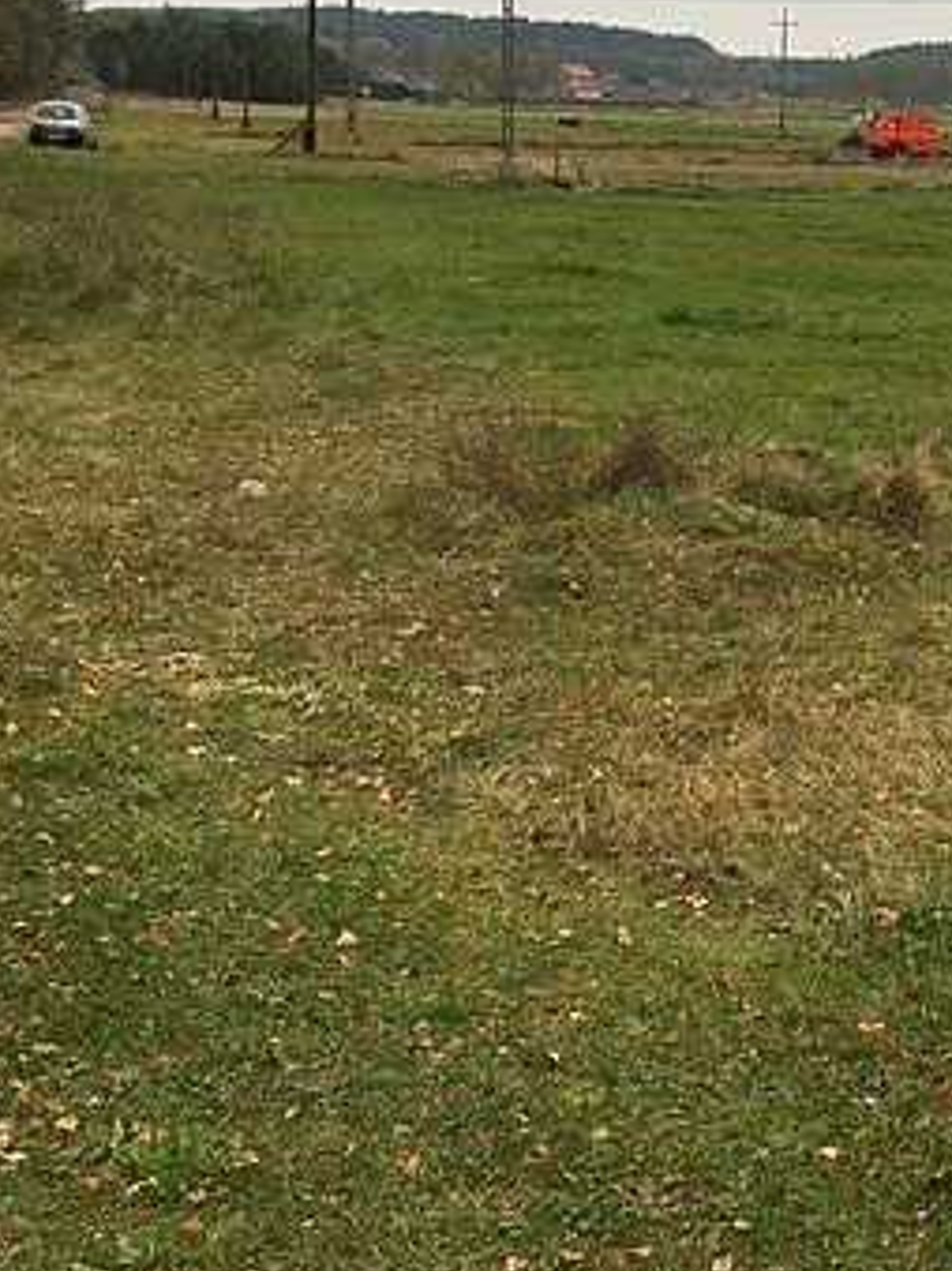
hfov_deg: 18.1
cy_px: 433
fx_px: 2825
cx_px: 1166
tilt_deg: -6.5
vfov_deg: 25.2
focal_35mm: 77
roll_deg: -1.2
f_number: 2.2
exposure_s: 1/381
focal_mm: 4.15
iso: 25
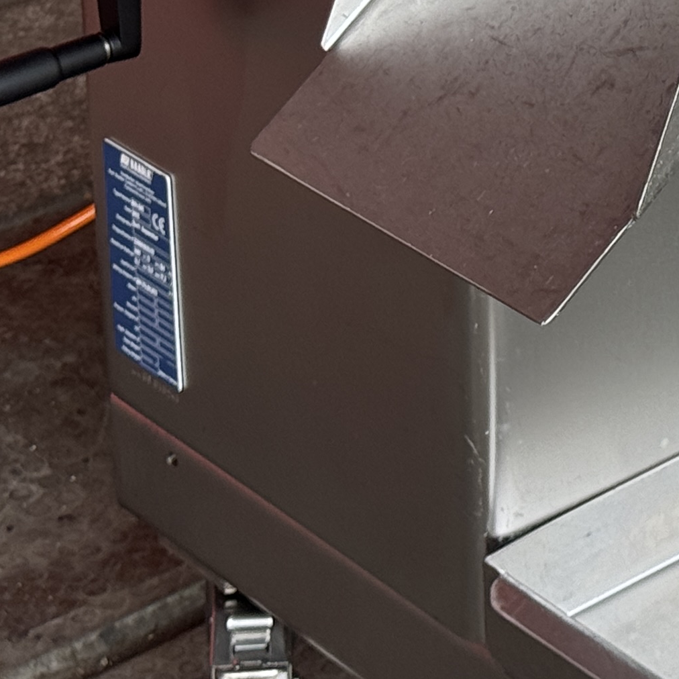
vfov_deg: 10.1
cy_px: -253
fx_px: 3750
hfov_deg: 10.1
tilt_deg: -21.5
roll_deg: +0.5
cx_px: 867
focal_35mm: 169
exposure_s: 1/170
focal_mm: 6.76
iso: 64
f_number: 1.78
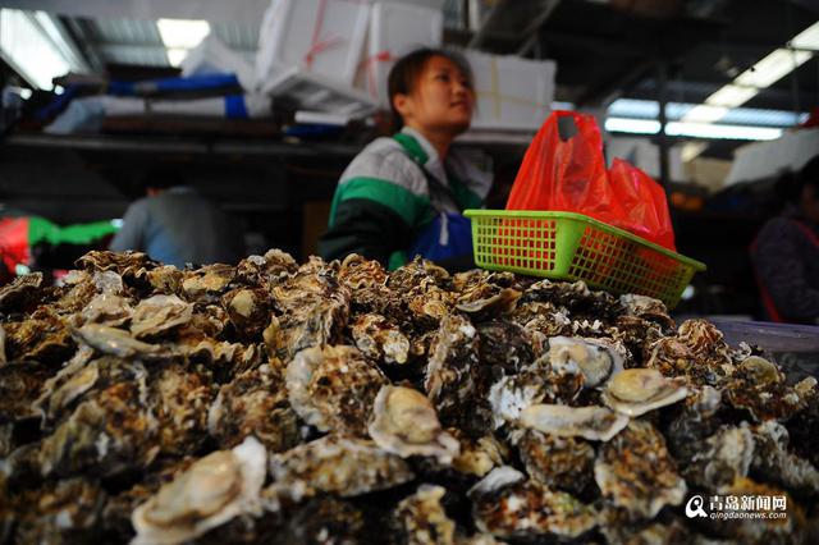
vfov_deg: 46.4
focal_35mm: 28
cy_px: 272
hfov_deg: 65.5
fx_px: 637
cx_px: 410
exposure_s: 1/200
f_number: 2.8
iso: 200
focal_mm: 28
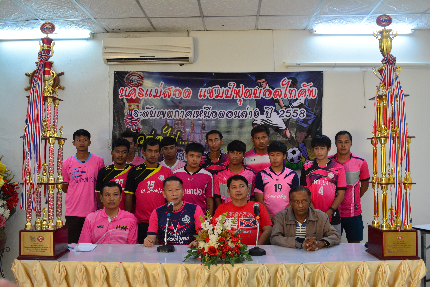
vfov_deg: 38.4
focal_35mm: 34
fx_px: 412
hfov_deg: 55.1
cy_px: 144
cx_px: 215
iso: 500
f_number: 8
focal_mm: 23
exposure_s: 1/15
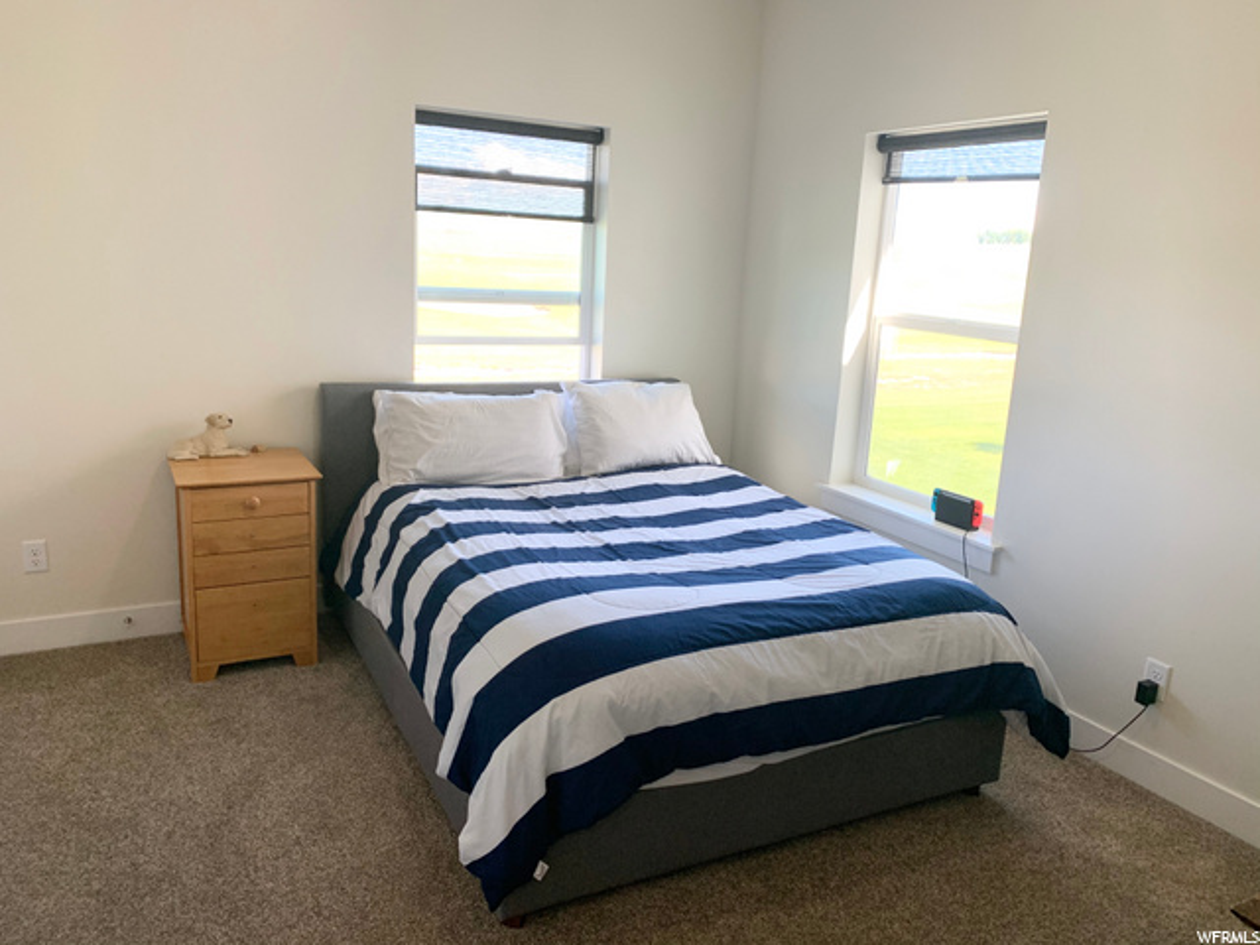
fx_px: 946
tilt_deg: -11.8
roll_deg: -4.0
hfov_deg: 67.3
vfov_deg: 53.1
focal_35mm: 26
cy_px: 472
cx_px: 630
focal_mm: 4.25
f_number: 1.8
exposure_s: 1/121
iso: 80
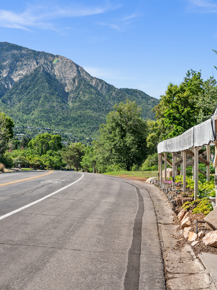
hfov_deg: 38.5
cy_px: 143
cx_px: 131
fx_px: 309
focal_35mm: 37
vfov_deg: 50.1
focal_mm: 25
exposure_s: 1/1000
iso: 400
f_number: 7.1
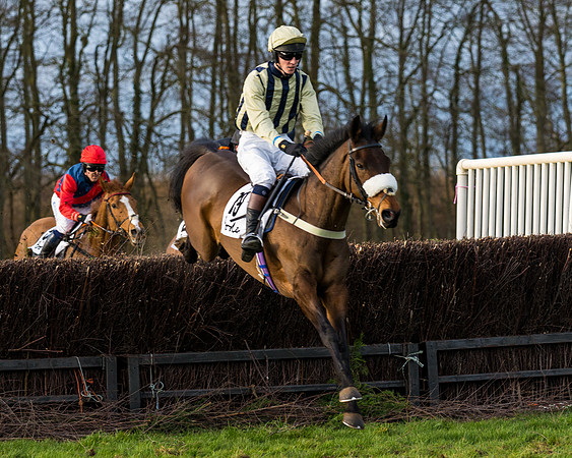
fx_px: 3849
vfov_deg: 6.8
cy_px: 169
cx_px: 120
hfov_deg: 8.5
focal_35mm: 227
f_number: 4
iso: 400
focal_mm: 113
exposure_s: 1/1000
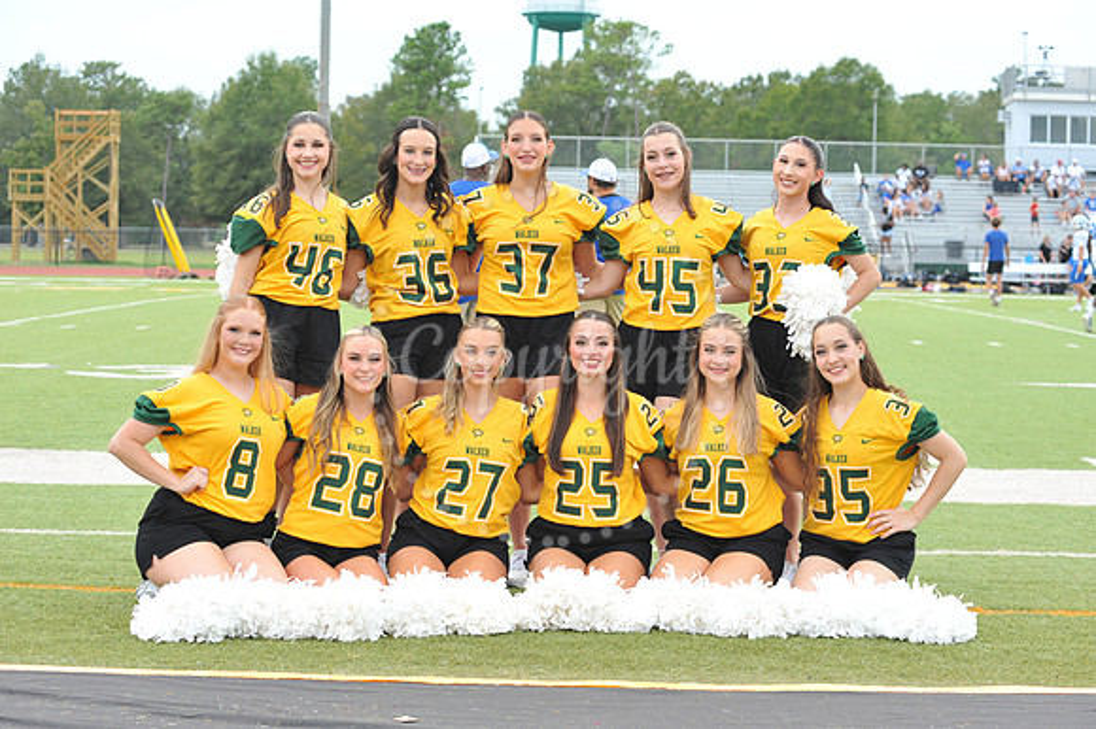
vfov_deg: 17.0
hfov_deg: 25.4
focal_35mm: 80
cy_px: 364
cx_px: 548
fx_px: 2434
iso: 1600
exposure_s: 1/250
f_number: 5.6
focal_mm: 80
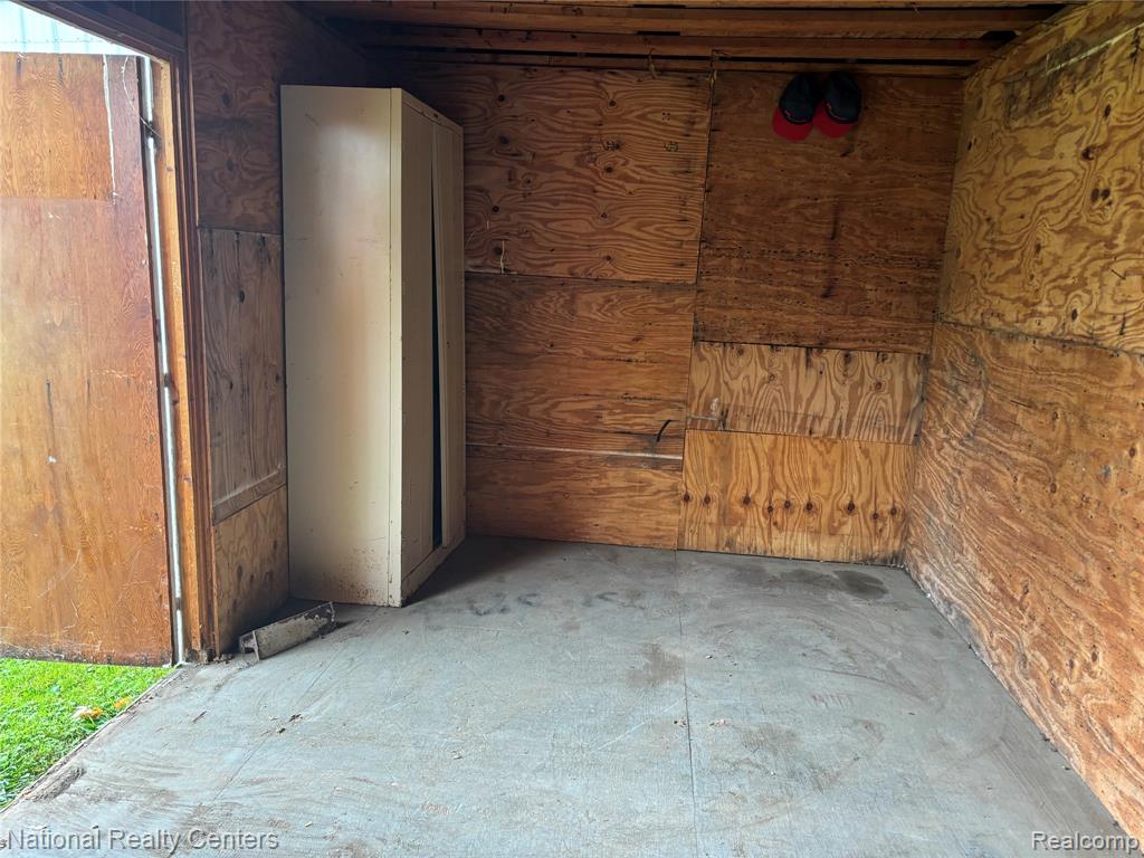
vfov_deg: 53.1
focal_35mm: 26
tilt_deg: -10.7
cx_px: 572
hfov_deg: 67.3
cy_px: 429
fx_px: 859
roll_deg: -1.4
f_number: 1.6
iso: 125
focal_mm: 5.96
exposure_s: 1/91
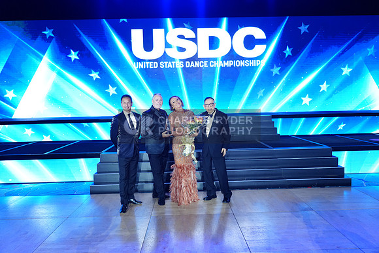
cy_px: 126
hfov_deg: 63.6
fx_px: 305
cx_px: 190
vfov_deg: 45.0
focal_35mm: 29
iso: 1250
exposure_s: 1/400
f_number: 4
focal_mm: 29
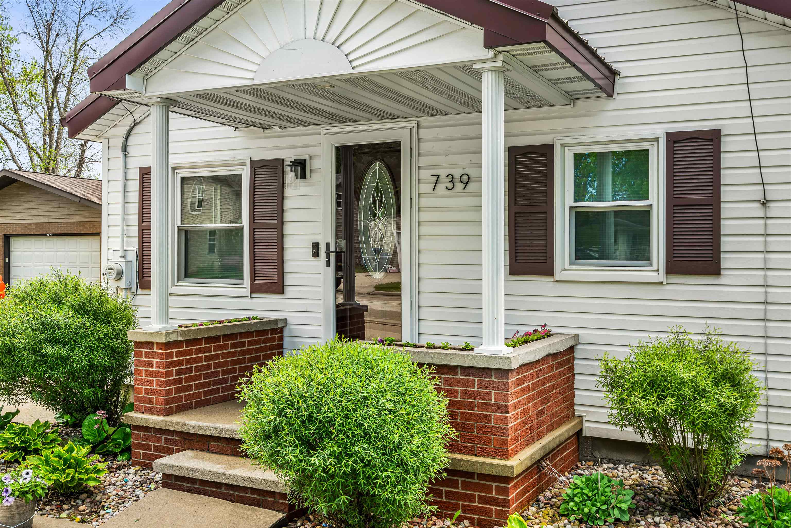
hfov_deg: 54.4
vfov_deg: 37.9
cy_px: 264
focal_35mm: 35
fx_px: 769
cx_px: 396
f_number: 8
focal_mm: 35
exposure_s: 1/60
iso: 100
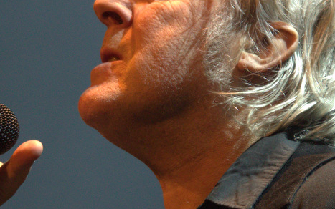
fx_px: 3232
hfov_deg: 5.9
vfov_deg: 3.7
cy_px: 68
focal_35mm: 354
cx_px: 126
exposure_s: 1/250
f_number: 2.8
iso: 2200
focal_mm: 150
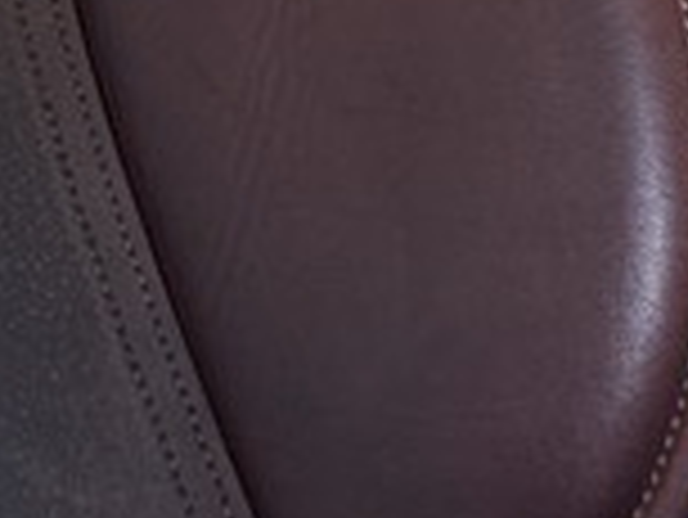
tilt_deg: -18.8
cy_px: -205
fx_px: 2805
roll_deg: +0.3
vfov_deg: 10.3
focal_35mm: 141
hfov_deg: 12.5
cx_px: -616
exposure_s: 1/83
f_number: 1.78
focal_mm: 6.76
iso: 200
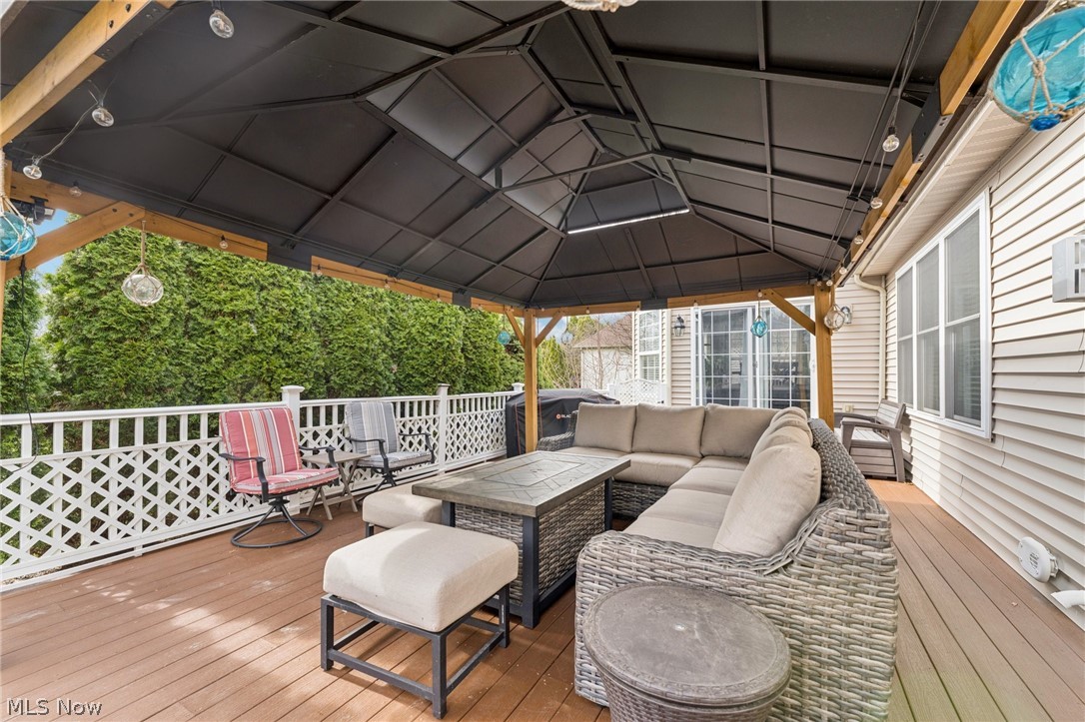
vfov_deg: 81.2
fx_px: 422
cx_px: 542
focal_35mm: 14
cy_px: 361
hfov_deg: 104.3
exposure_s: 1/100
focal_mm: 14
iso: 200
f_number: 8
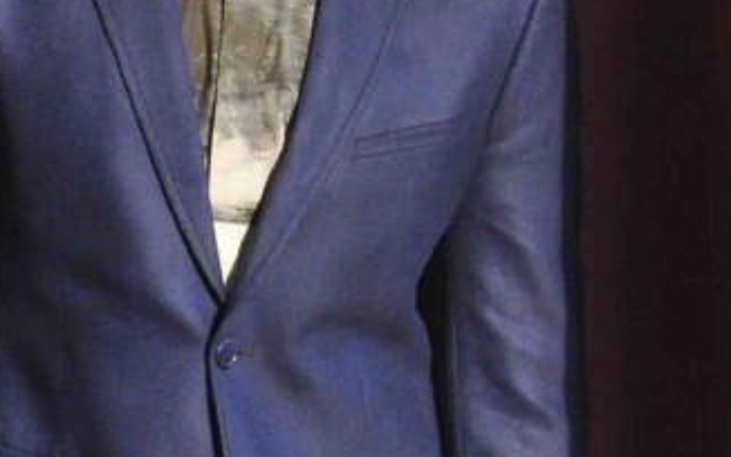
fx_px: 5899
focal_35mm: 296
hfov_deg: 7.1
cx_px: 406
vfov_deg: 4.4
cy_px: 560
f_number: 10
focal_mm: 42
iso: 1000
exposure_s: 1/125
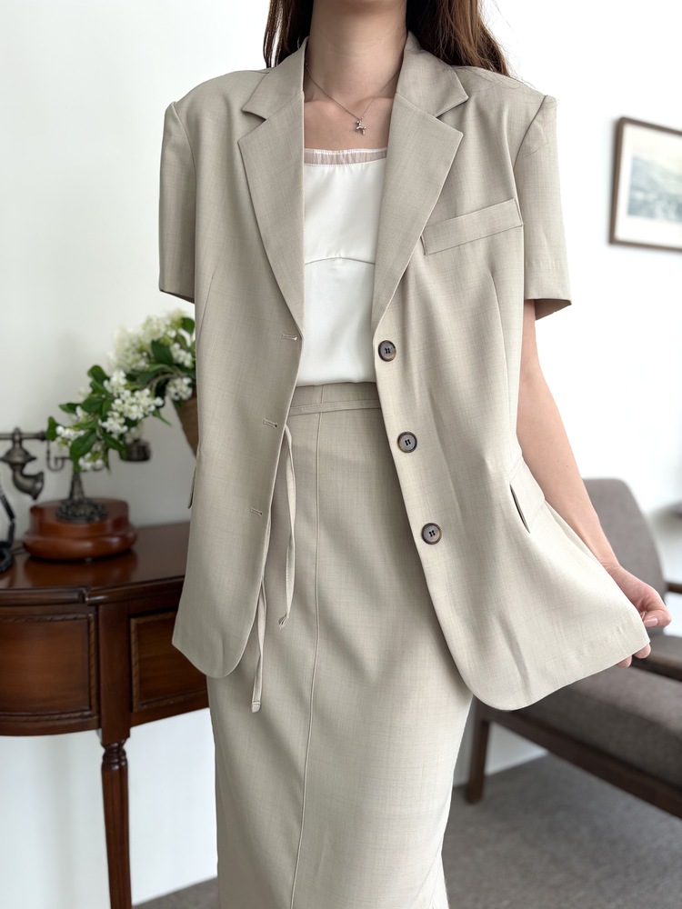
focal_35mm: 26
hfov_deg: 53.1
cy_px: 454
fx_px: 683
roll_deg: -0.3
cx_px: 341
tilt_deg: -5.1
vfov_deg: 67.3
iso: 64
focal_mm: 5.96
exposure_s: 1/121
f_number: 1.6
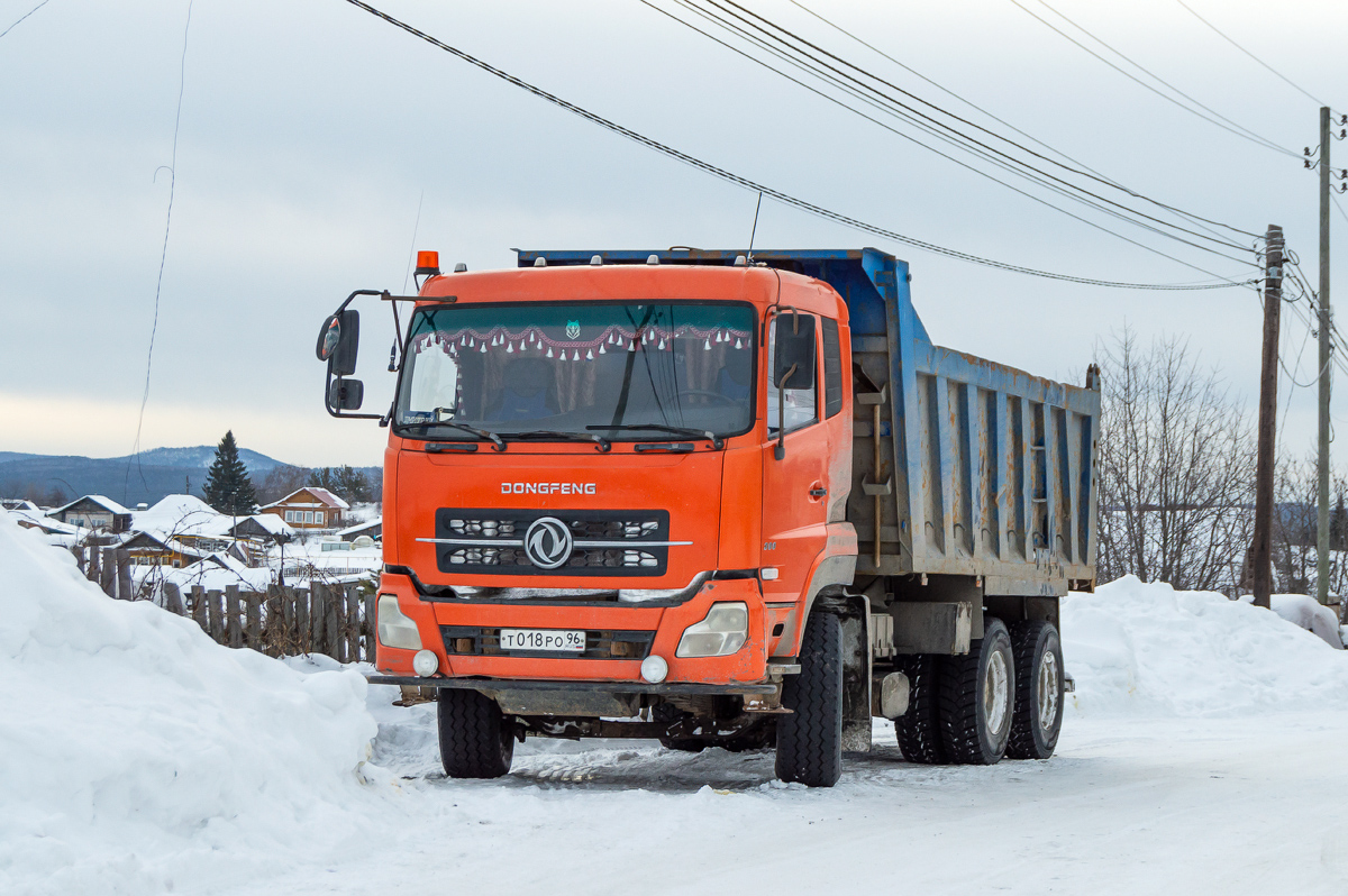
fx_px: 2357
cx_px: 674
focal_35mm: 63
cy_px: 448
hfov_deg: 31.9
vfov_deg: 21.5
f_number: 7.1
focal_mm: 42
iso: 400
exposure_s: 1/640
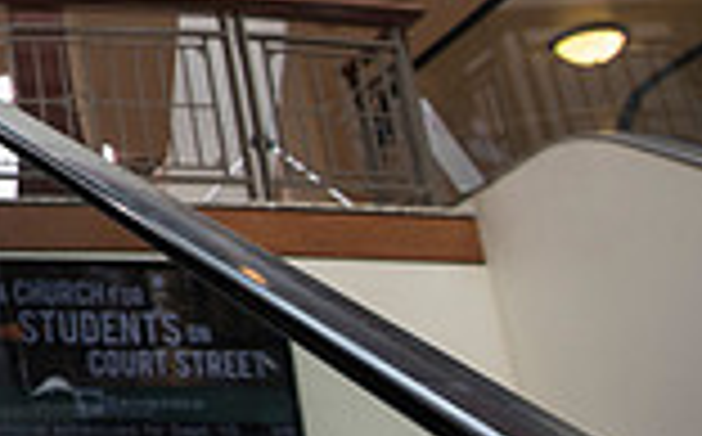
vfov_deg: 13.8
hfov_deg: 18.5
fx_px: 1738
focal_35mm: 91
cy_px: -110
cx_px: -513
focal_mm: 24
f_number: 6.3
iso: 640
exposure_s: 1/160
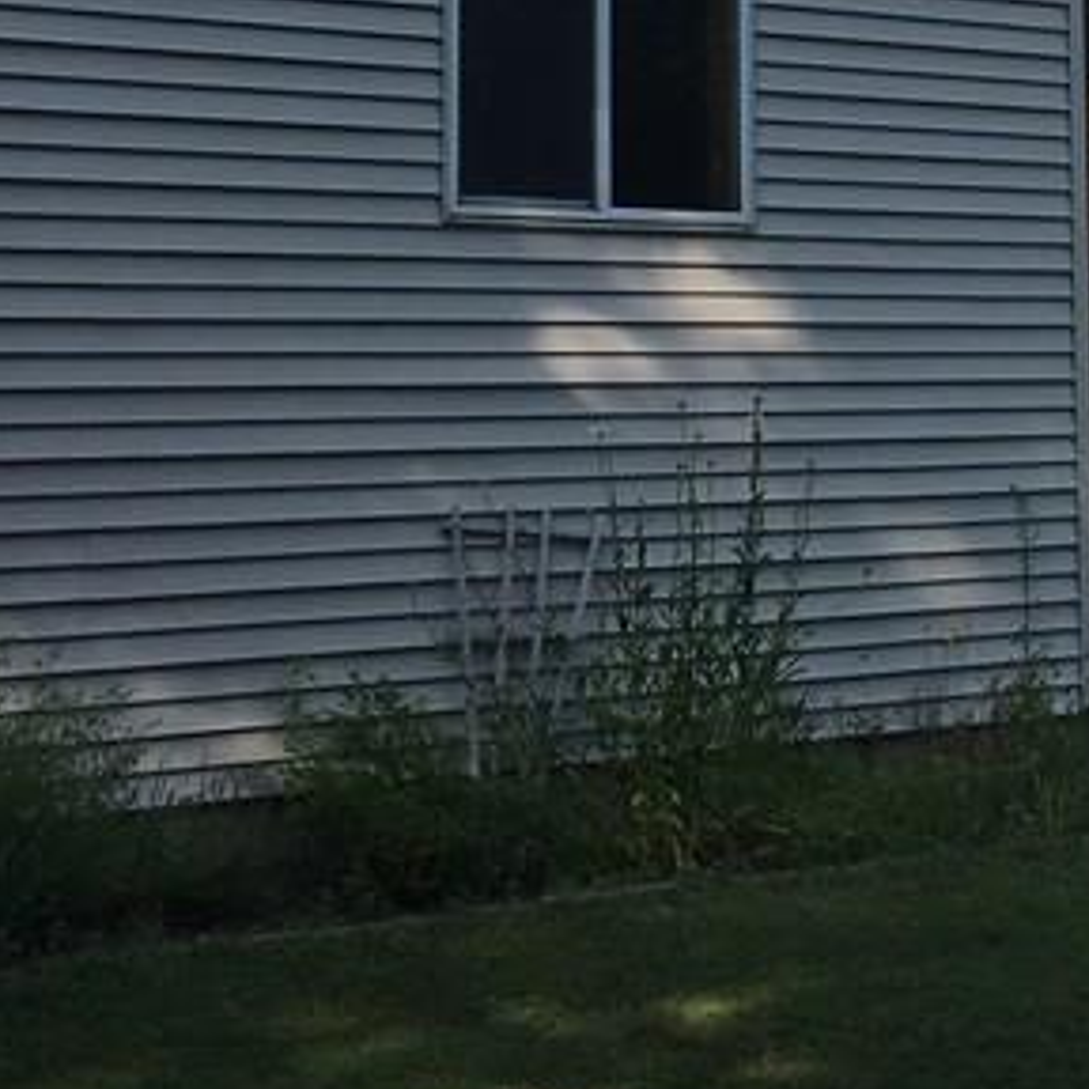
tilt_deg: +7.8
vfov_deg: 18.7
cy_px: 49
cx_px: 1131
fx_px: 3239
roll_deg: +0.7
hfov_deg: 18.5
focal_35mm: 91
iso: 25
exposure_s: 1/1083
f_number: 2.2
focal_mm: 4.15
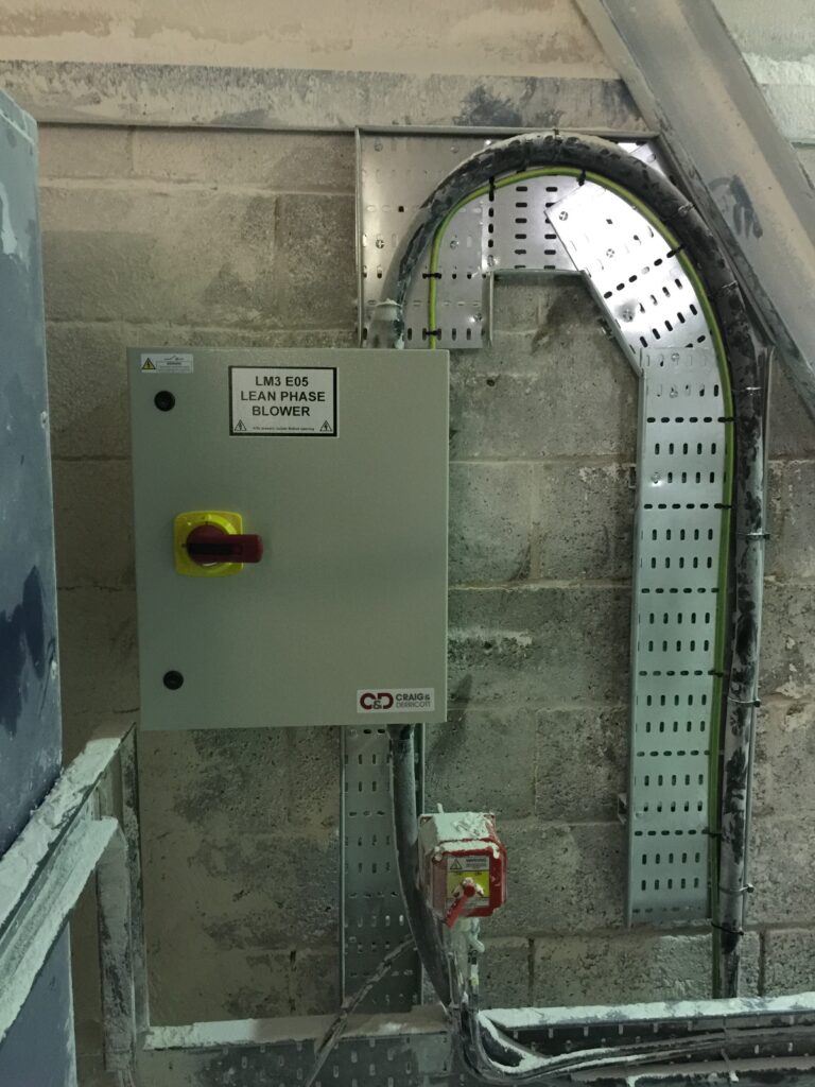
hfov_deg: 48.2
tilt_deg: -6.6
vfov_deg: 61.7
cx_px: 408
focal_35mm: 29
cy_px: 544
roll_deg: +0.1
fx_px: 910
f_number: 2.2
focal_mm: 4.15
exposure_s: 1/8
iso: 200
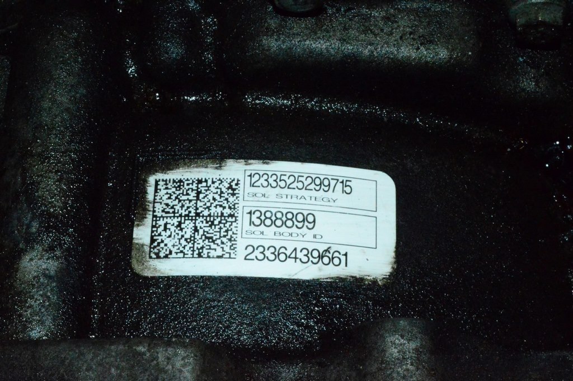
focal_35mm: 82
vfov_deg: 16.5
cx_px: 286
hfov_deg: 24.6
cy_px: 190
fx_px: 1312
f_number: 36
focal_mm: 55
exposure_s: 1/100
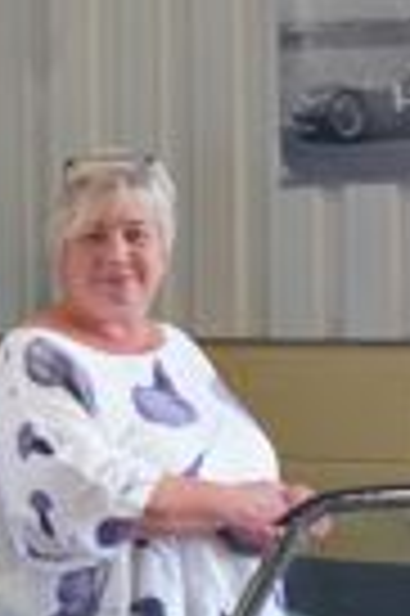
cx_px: -649
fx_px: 2877
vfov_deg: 12.2
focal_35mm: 168
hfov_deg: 7.5
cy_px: 393
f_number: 4.5
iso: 1250
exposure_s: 1/160
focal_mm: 45
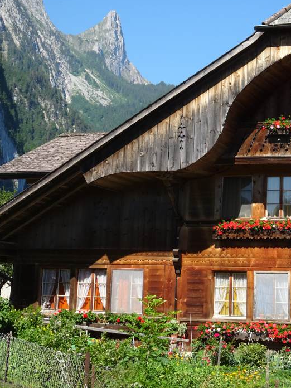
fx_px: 1031
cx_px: 174
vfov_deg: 21.1
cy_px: 93
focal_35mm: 92
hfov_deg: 16.1
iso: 80
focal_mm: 10.23
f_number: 4.5
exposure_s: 1/400
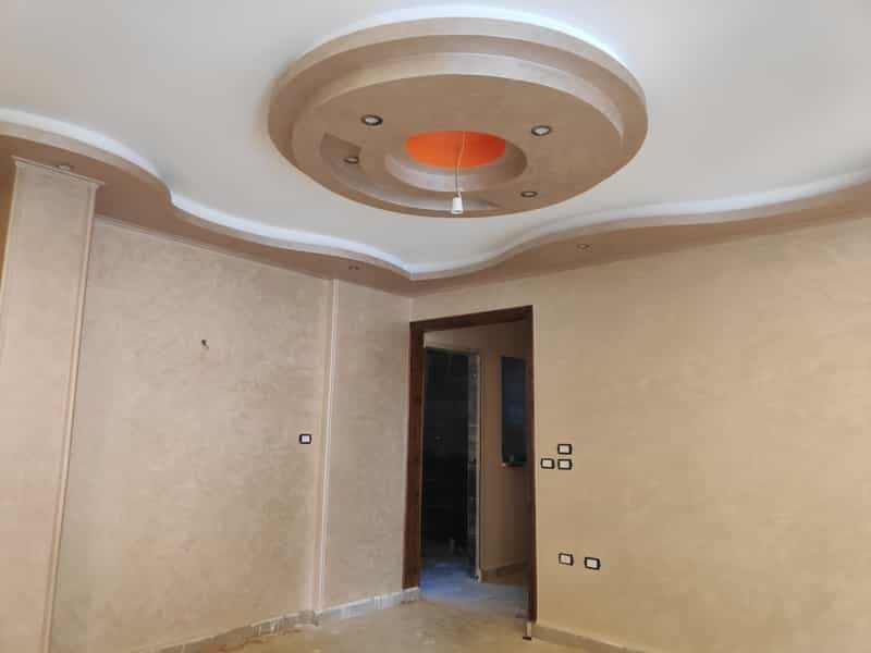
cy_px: 326
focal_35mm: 20
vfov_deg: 66.0
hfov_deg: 81.7
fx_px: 503
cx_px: 436
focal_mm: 3.94
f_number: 1.9
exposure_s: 1/50
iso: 752
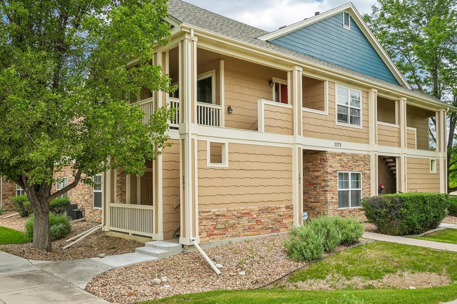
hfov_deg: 58.7
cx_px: 234
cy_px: 174
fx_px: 406
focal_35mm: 32
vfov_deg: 41.0
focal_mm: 18
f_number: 8
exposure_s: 1/200
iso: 400
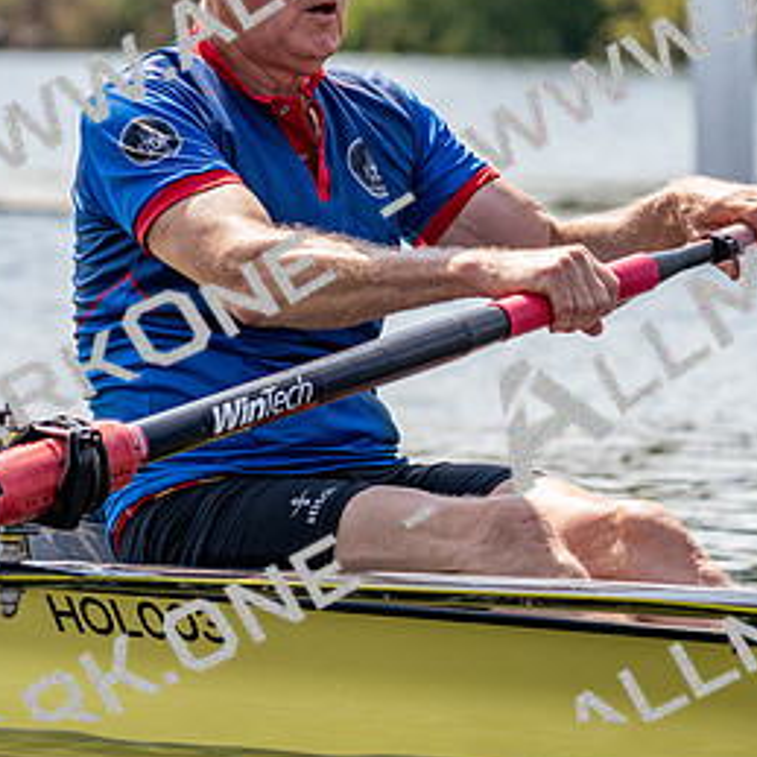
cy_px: 221
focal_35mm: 380
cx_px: 248
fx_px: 9402
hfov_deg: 4.6
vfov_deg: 4.6
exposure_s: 1/1600
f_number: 5.6
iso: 200
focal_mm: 200
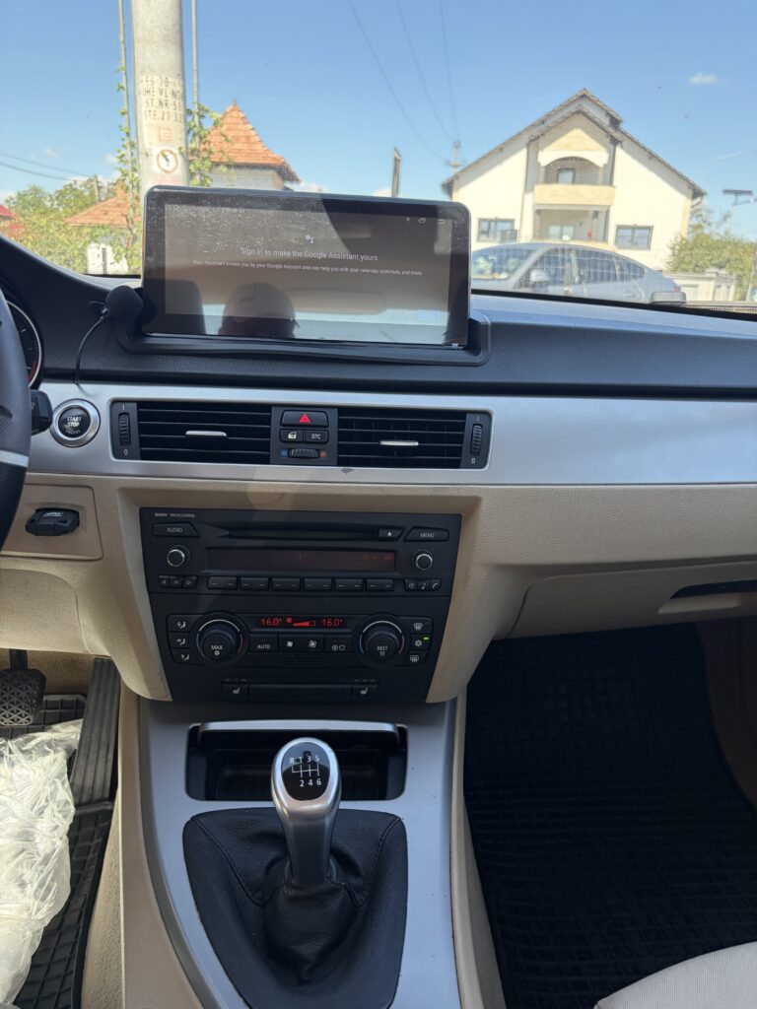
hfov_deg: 53.1
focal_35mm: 26
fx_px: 758
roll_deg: -1.9
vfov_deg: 67.3
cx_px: 378
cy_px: 504
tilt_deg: -16.7
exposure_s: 1/422
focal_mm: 5.96
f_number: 1.6
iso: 64
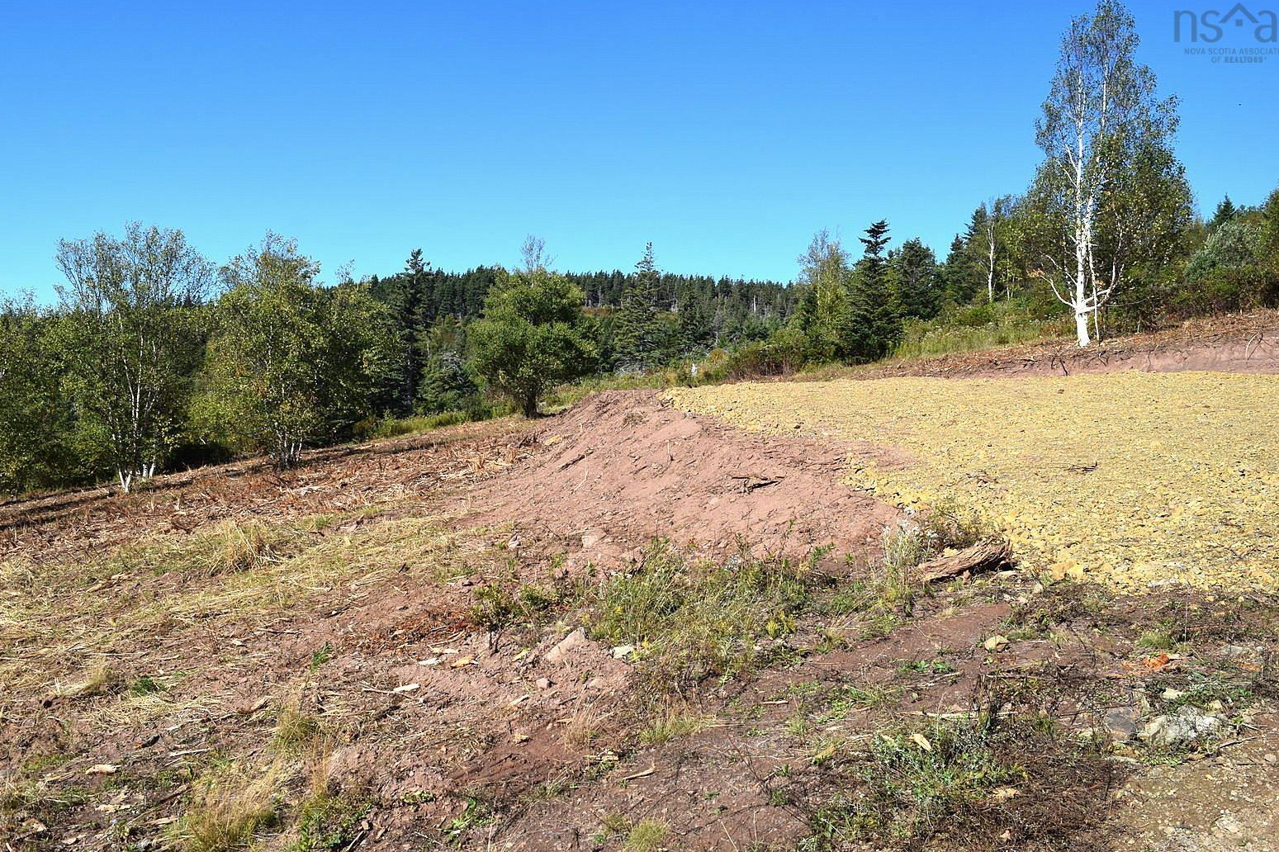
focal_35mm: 31
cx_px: 654
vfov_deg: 42.3
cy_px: 422
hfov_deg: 60.3
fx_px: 1101
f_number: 10
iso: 200
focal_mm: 20
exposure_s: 1/400
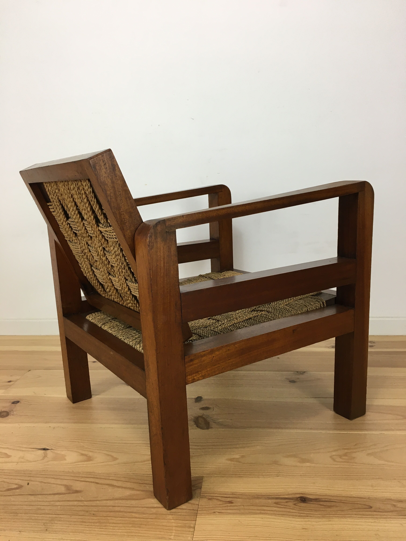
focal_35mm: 29
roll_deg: +2.3
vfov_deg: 61.7
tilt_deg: -11.8
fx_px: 454
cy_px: 270
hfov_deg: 48.2
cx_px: 203
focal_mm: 4.15
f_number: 2.2
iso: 50
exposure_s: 1/33
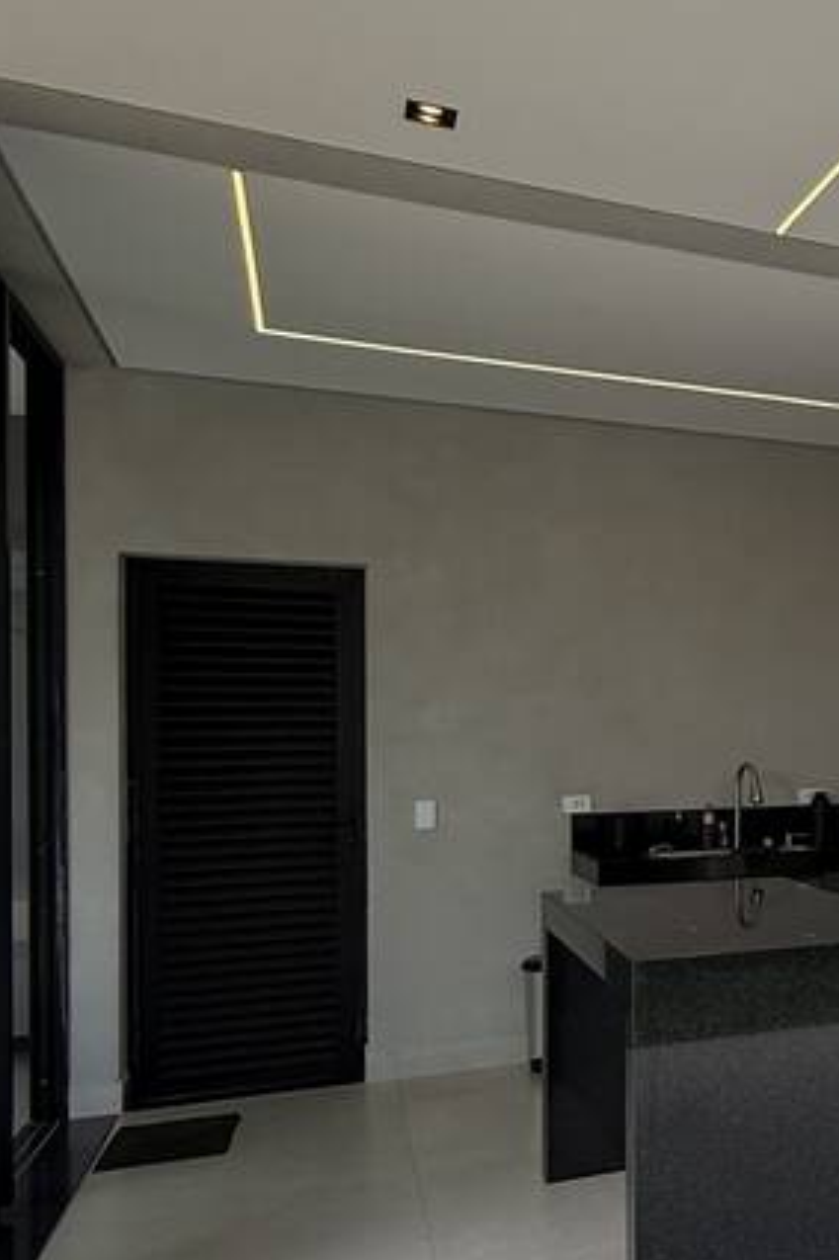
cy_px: 735
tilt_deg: +0.0
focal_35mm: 37
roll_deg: -1.1
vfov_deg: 51.7
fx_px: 1294
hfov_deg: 29.1
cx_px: 1091
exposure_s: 1/282
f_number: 2.2
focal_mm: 2.22
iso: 50
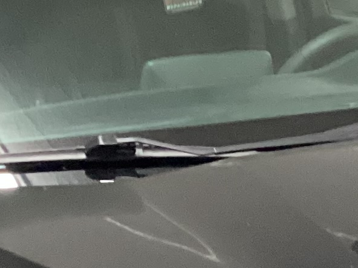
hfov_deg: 11.5
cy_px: 468
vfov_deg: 8.4
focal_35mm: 171
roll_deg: +1.0
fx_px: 1768
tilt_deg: -20.5
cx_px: 343
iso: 400
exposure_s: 1/33
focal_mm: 3.3
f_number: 2.4
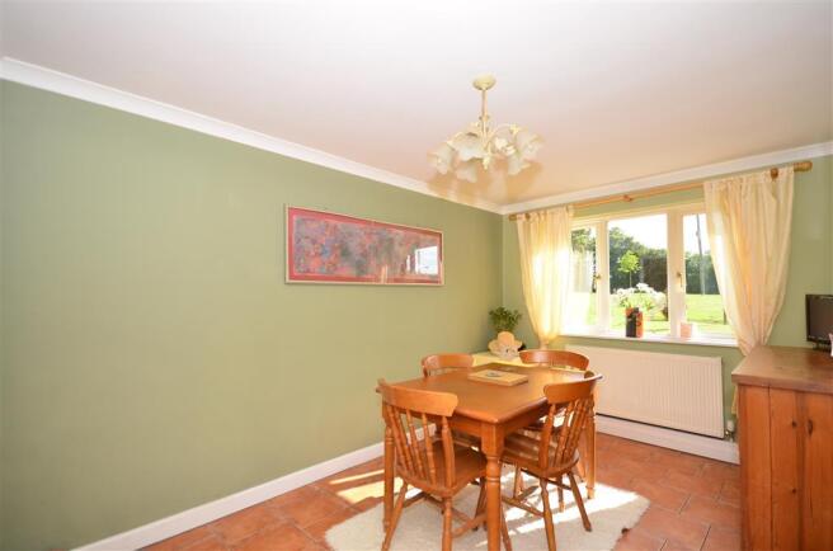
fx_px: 381
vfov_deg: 71.8
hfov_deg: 95.1
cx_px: 416
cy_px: 276
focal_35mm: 16
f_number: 7.1
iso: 200
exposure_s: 1/200
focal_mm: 11
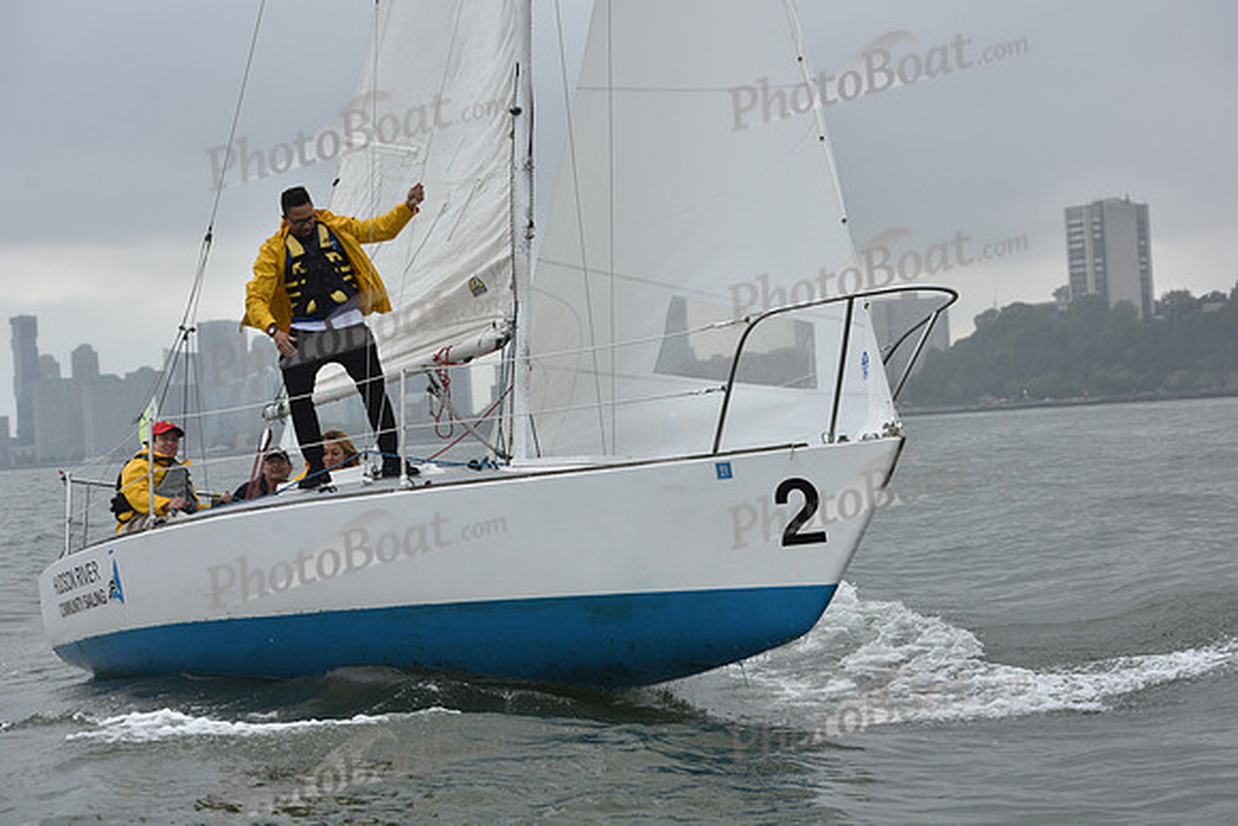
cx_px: 619
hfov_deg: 26.0
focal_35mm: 78
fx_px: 2683
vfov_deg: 17.5
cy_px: 413
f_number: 8
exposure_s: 1/800
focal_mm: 78
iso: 400
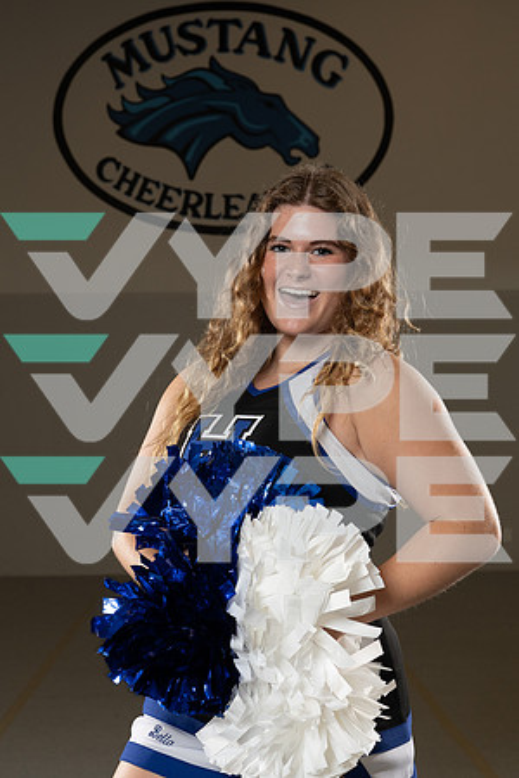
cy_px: 389
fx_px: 1233
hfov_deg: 23.8
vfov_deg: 35.1
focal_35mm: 57
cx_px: 241
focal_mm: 38
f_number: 5.6
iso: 500
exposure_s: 1/250
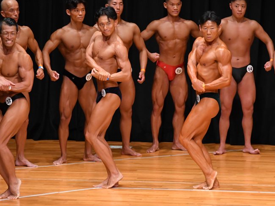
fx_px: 2589
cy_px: 98
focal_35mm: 326
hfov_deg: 6.1
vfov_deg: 4.6
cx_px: 117
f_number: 5.6
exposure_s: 1/400
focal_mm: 190
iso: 5000
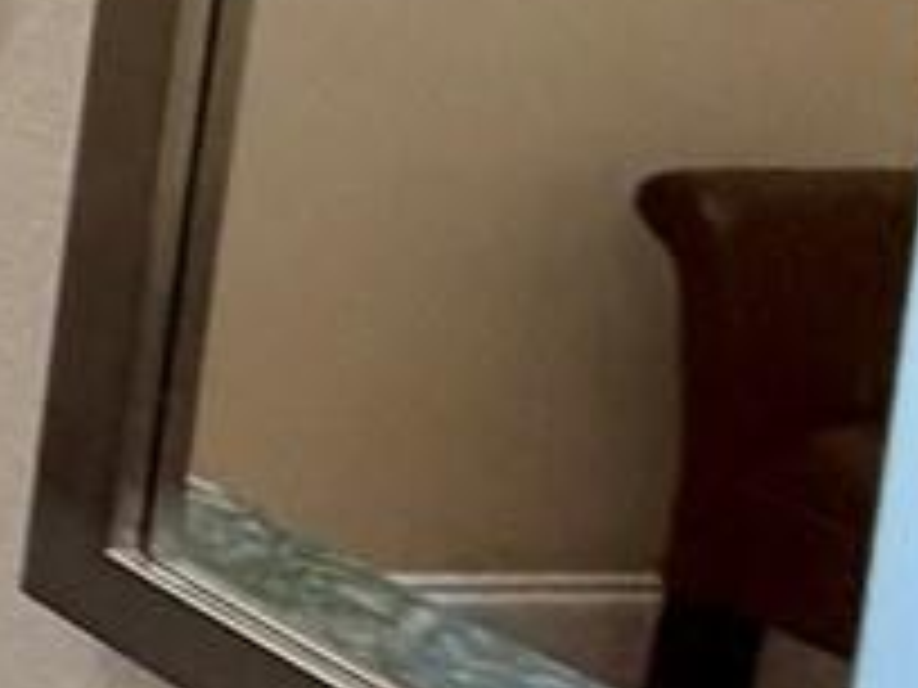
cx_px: -2578
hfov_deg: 8.7
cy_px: -607
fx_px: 2917
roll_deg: -1.2
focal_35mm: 110
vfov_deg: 12.2
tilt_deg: -6.1
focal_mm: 2.22
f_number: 2.2
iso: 250
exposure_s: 1/120
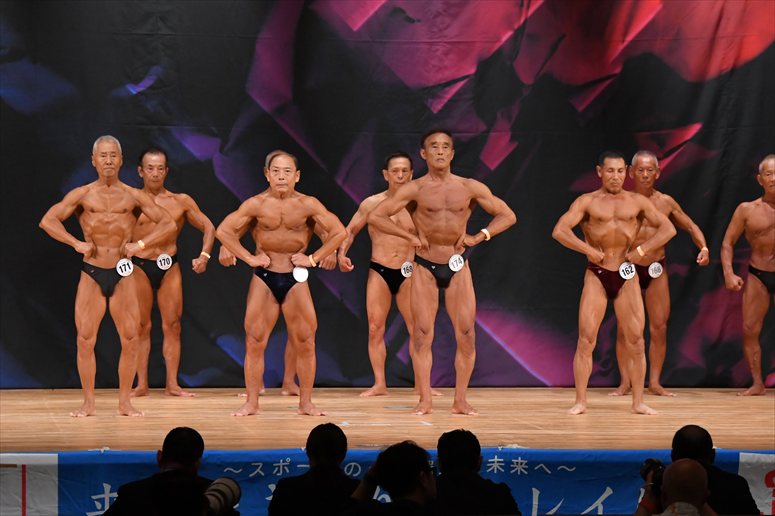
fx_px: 3744
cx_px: 388
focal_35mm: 174
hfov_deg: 11.8
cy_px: 258
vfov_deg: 7.9
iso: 4000
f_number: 5.6
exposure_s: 1/400
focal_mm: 116
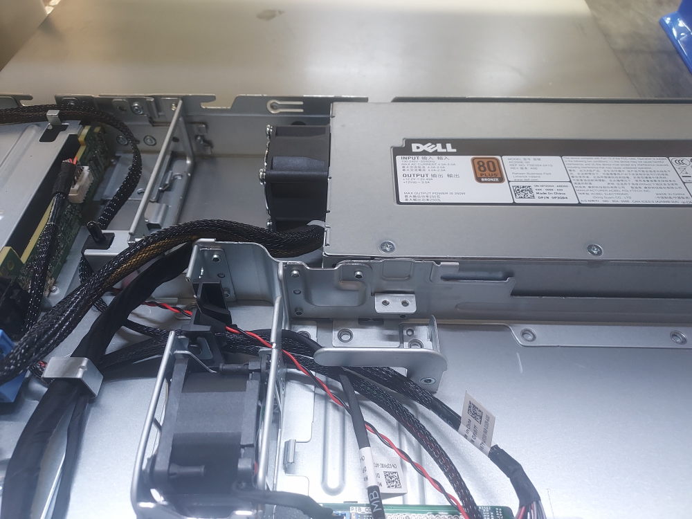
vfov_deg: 56.8
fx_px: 480
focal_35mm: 24
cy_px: 260
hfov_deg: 71.6
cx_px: 346
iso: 400
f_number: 1.8
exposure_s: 1/60
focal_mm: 4.6
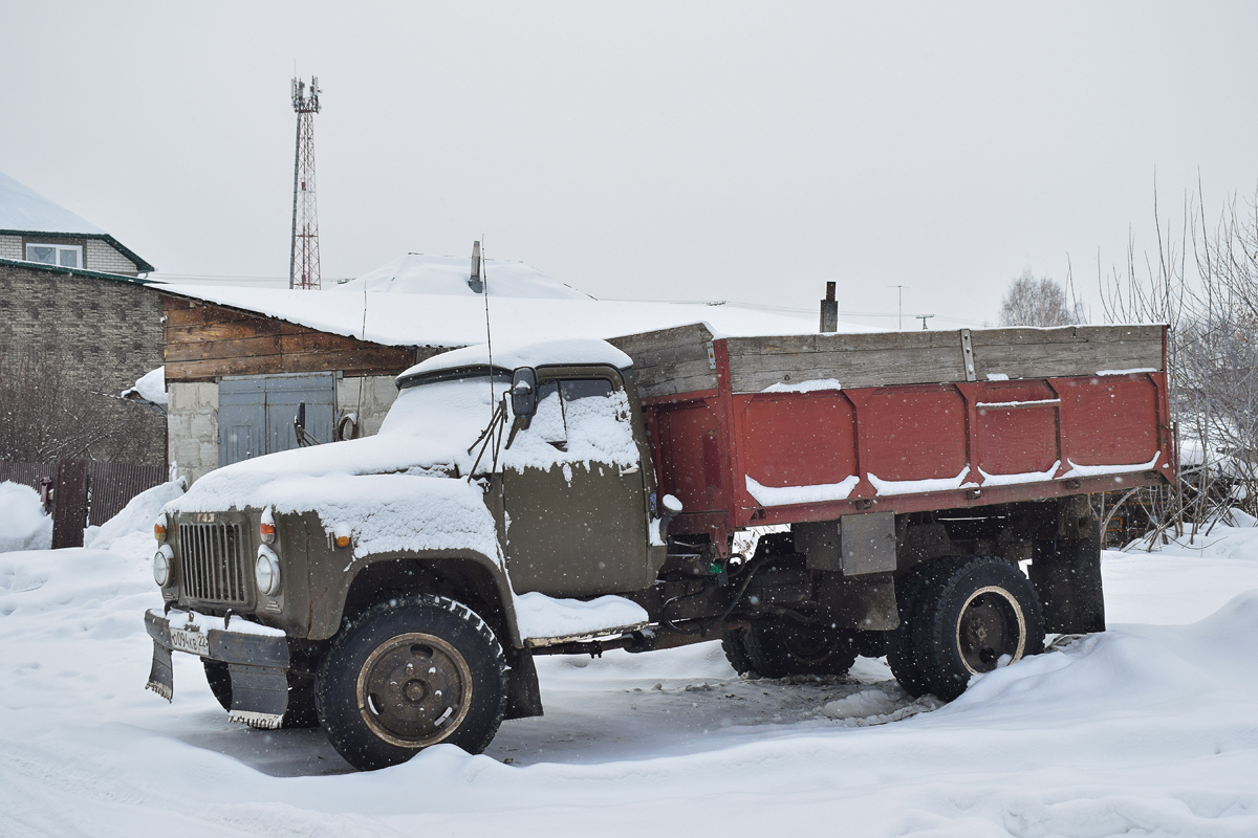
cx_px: 629
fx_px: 1572
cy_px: 419
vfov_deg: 29.9
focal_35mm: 45
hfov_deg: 43.6
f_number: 6.3
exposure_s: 1/400
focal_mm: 30
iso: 200
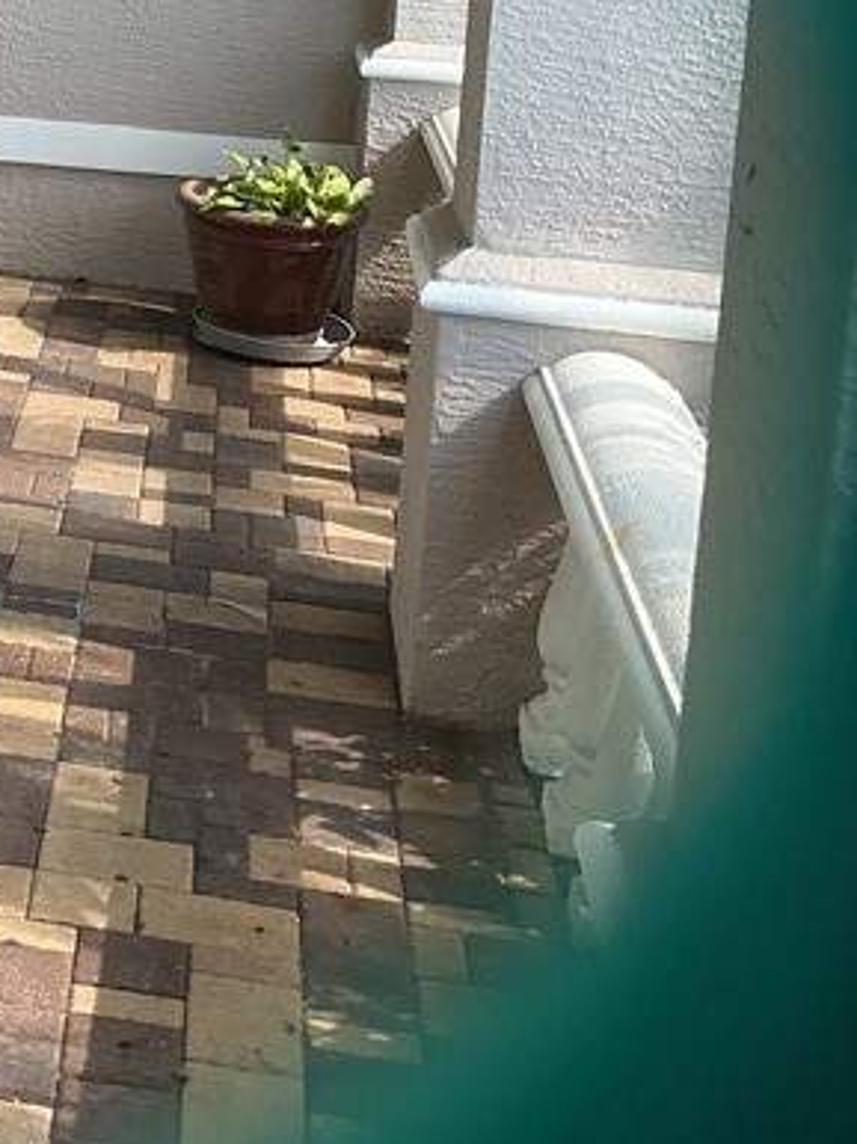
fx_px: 2545
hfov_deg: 18.0
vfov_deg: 24.1
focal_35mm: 77
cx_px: -234
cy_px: -27
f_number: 1.8
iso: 16
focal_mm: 3
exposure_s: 1/128
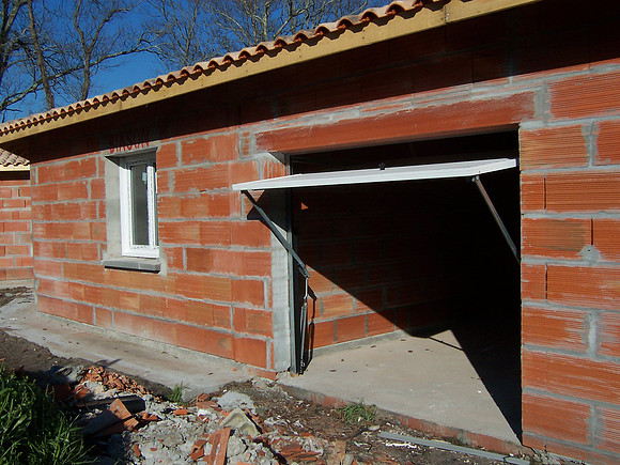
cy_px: 232
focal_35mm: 36
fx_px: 645
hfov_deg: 51.4
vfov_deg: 39.7
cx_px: 310
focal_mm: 5.6
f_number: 5.6
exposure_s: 1/1000
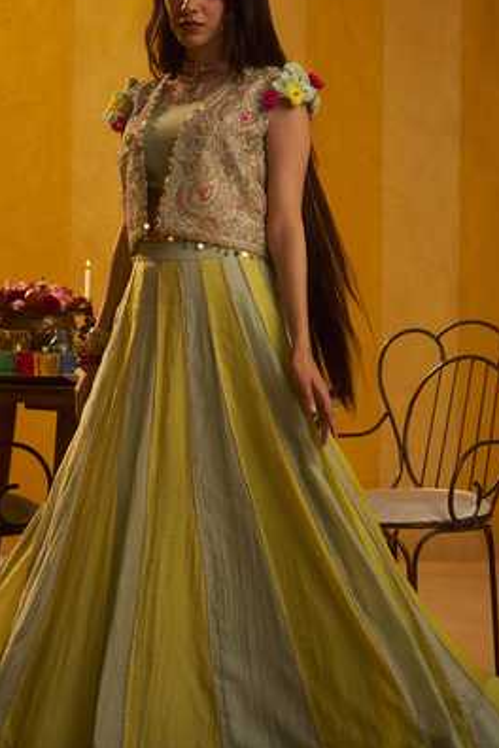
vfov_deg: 35.1
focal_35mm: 57
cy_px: 375
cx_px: 206
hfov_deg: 23.7
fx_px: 1185
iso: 500
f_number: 4.5
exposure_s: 1/160
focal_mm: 43
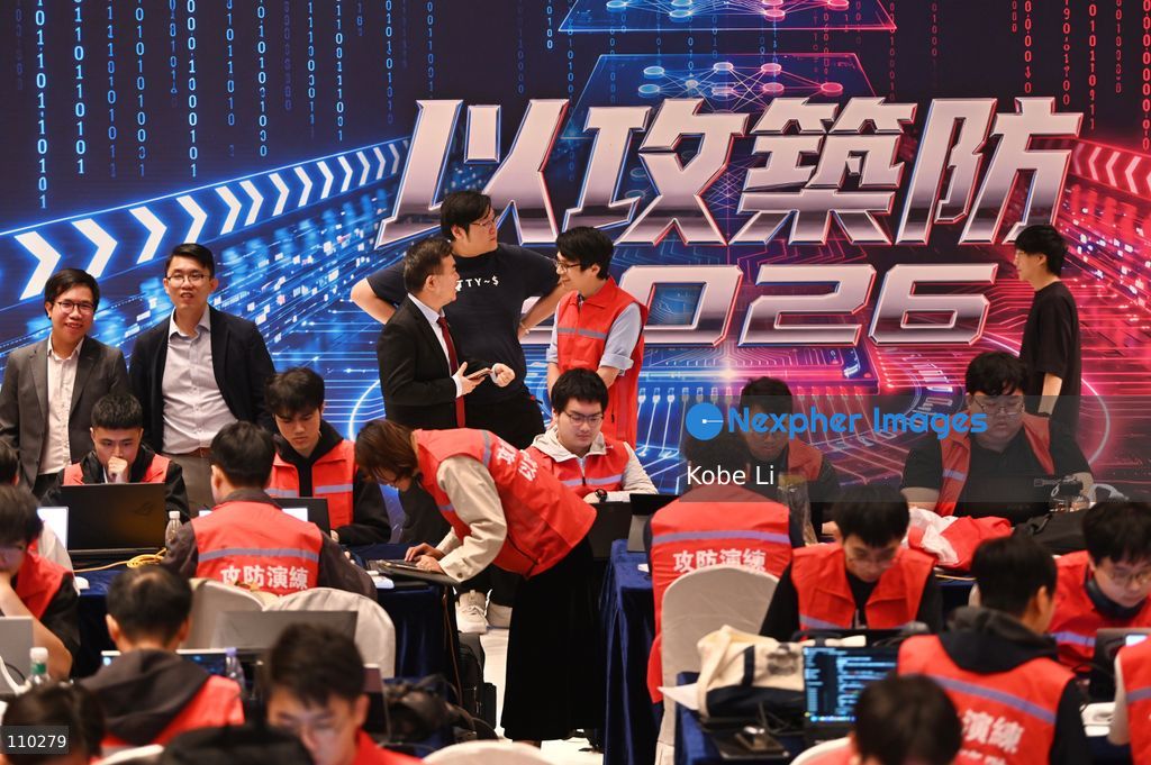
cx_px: 576
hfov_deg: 19.5
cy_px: 382
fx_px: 3354
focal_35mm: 105
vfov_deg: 13.0
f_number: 2.8
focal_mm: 105
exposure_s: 1/160
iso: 2000
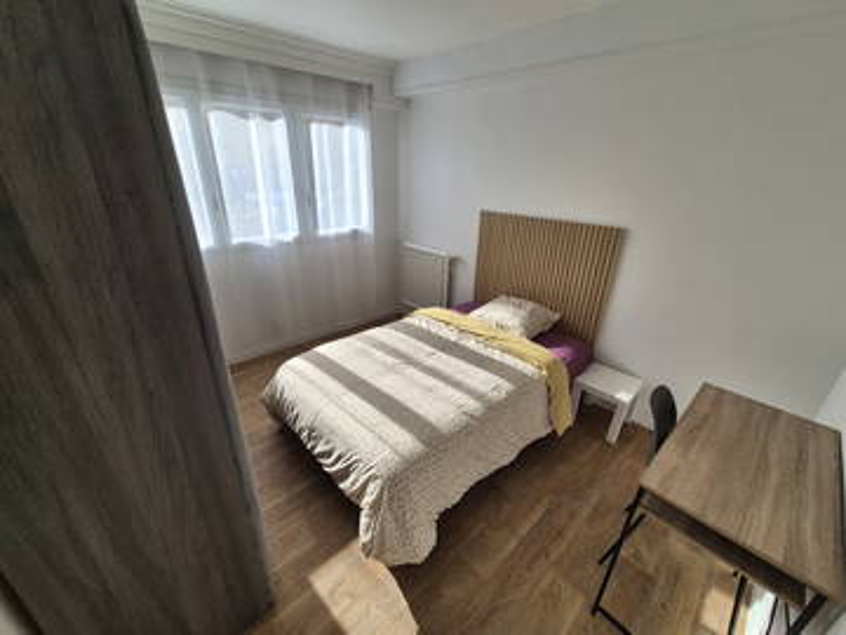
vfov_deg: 89.9
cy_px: 318
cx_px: 423
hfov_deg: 106.2
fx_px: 318
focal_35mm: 13
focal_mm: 2.2
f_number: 2.2
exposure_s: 1/1172
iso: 50
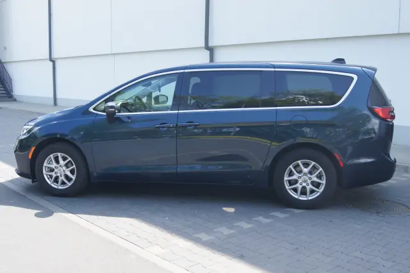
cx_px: 205
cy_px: 136
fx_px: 444
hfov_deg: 49.6
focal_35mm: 39
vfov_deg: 34.2
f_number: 5.6
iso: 100
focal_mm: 26
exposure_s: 1/80
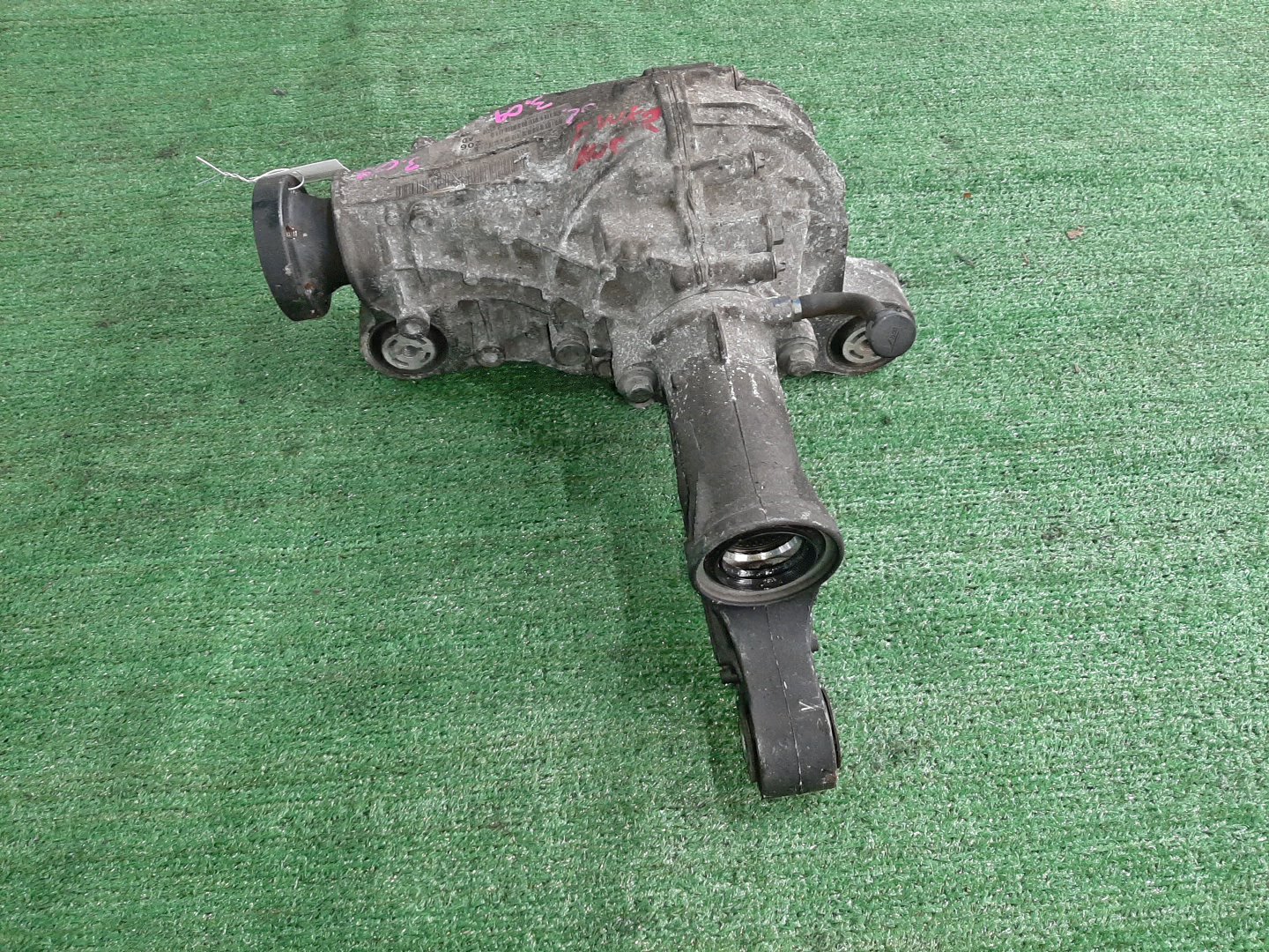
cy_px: 476
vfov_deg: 53.1
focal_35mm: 26
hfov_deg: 67.3
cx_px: 634
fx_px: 953
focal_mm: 3.93
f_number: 1.7
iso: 242
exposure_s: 1/50
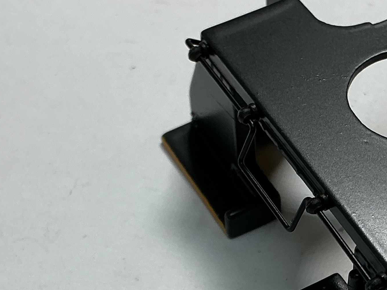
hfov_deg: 22.2
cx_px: 319
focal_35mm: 87
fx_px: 973
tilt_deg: -55.9
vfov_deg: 16.8
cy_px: 255
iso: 20
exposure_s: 1/208
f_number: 1.8
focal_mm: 3
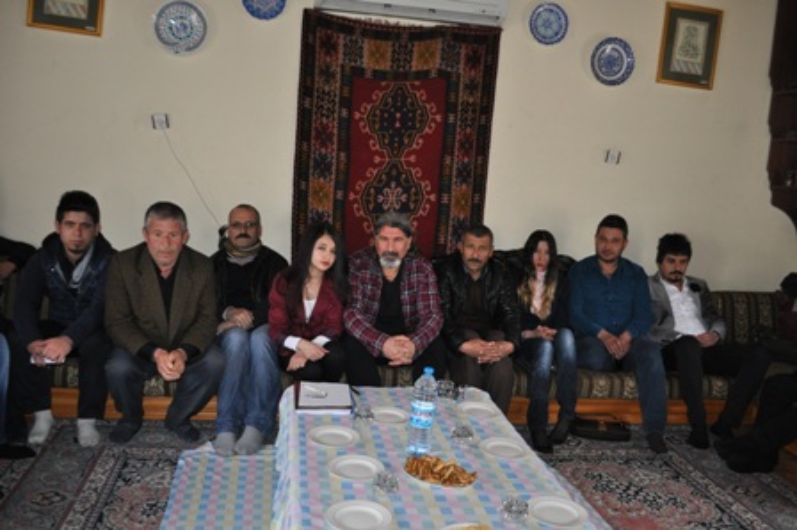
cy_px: 265
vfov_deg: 43.5
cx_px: 398
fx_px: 664
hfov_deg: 62.0
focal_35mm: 30
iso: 800
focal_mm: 20
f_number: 3.8
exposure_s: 1/60
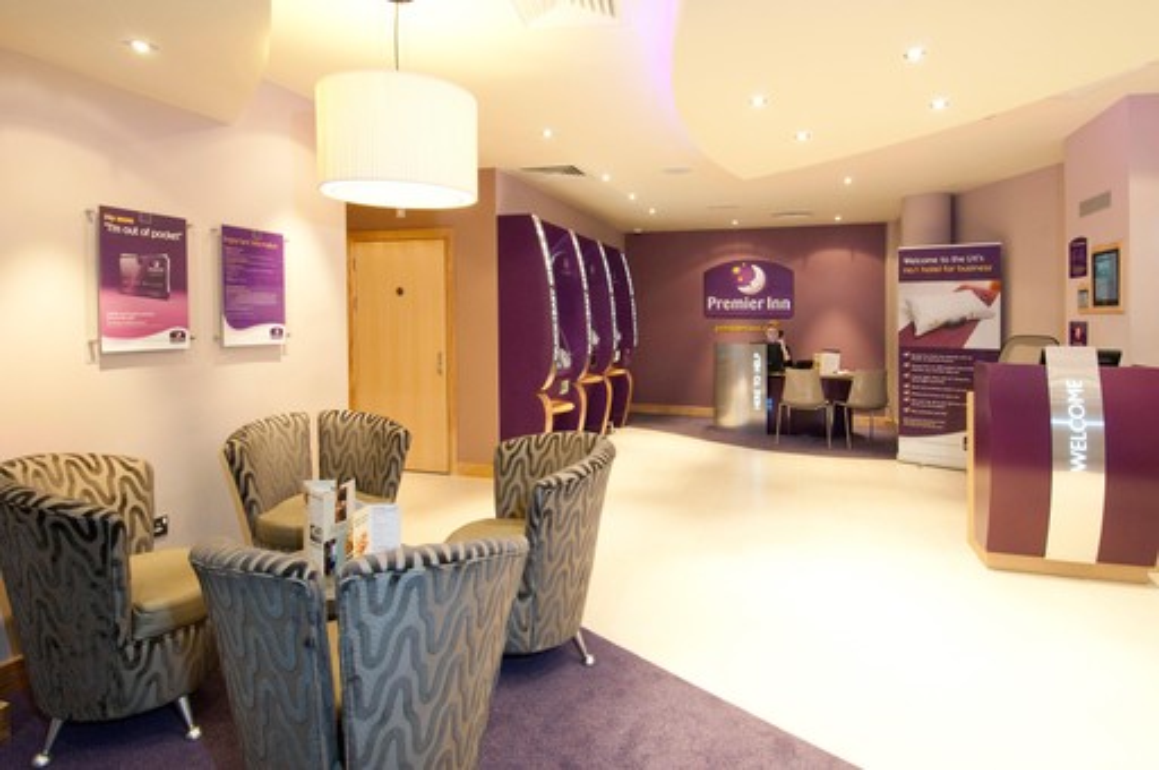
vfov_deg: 63.1
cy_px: 385
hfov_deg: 85.5
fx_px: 627
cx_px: 580
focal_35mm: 20
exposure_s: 1/5
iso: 400
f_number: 8
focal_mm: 13
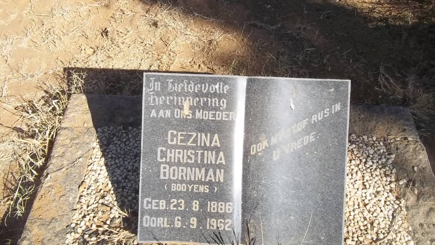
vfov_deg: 33.7
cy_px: 112
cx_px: 218
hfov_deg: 56.6
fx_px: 404
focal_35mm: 35
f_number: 5.5
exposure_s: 1/320
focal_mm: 5.7
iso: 80
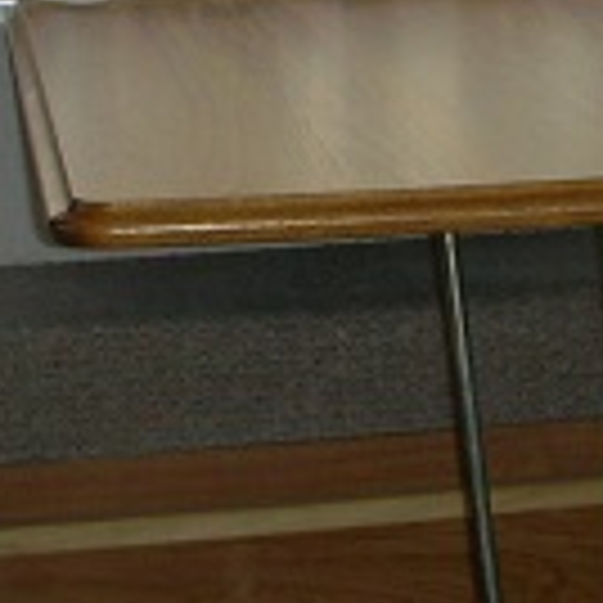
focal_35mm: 148
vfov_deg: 11.6
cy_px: -117
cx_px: 716
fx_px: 2917
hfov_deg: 11.6
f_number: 3
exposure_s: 1/110
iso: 50
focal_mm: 5.8
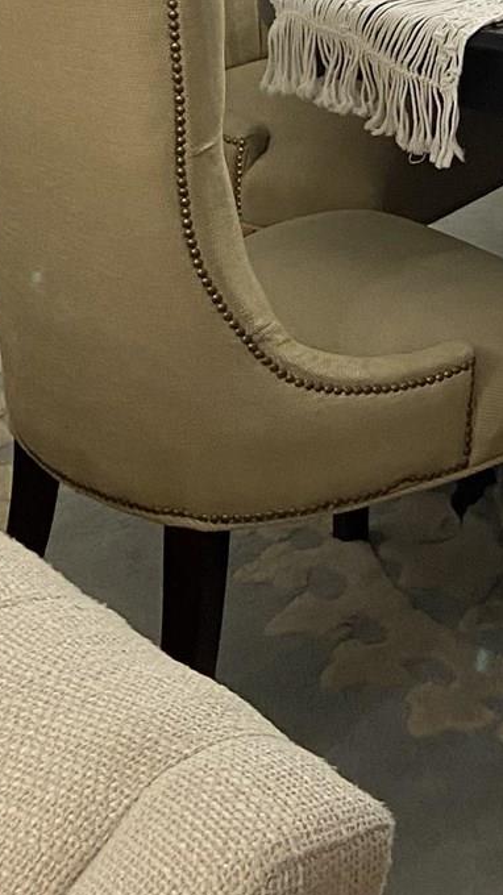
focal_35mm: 96
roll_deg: -1.1
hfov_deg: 11.8
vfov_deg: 20.6
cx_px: 865
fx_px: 2279
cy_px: -213
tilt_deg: -8.1
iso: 100
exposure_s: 1/60
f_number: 1.8
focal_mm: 4.25
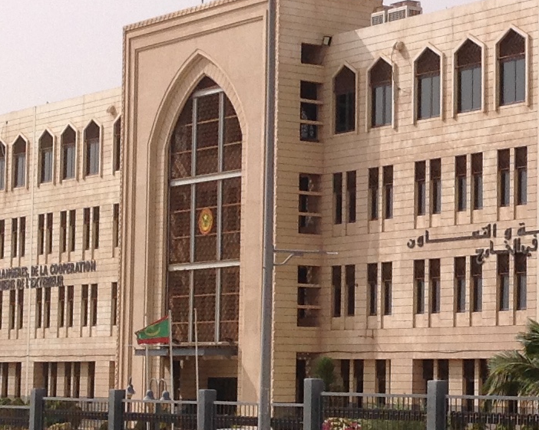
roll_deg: -1.3
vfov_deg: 12.2
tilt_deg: +3.8
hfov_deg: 15.0
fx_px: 2009
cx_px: 548
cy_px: 205
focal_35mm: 126
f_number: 2.4
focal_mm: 4.28
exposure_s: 1/3788
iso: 50
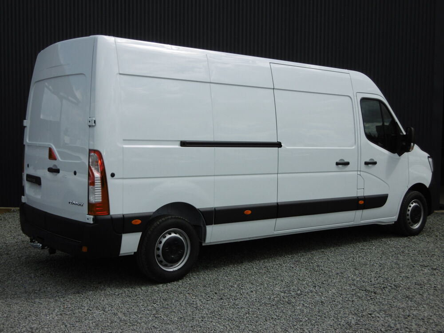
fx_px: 552
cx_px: 222
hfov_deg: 43.9
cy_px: 166
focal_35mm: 43
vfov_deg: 33.6
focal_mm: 7.7
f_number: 9.7
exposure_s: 1/250
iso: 100
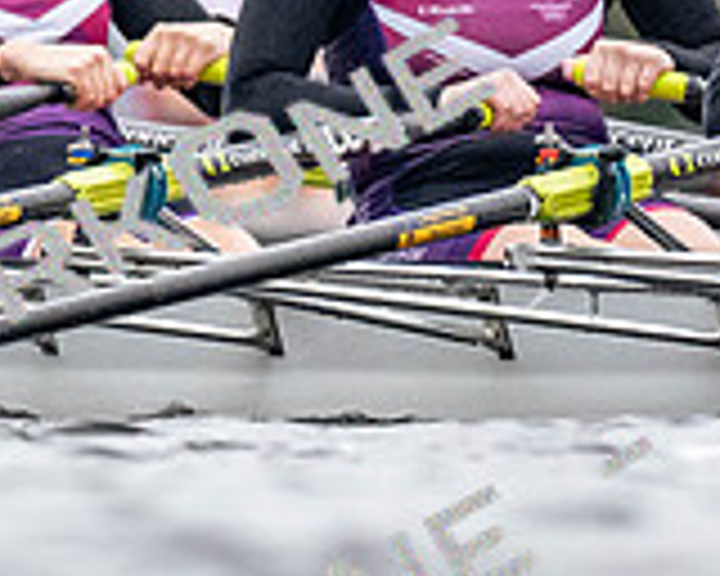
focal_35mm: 3058
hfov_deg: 0.6
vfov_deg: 0.5
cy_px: 4
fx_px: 65164
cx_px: 360
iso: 3600
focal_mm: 600
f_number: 4
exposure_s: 1/2500
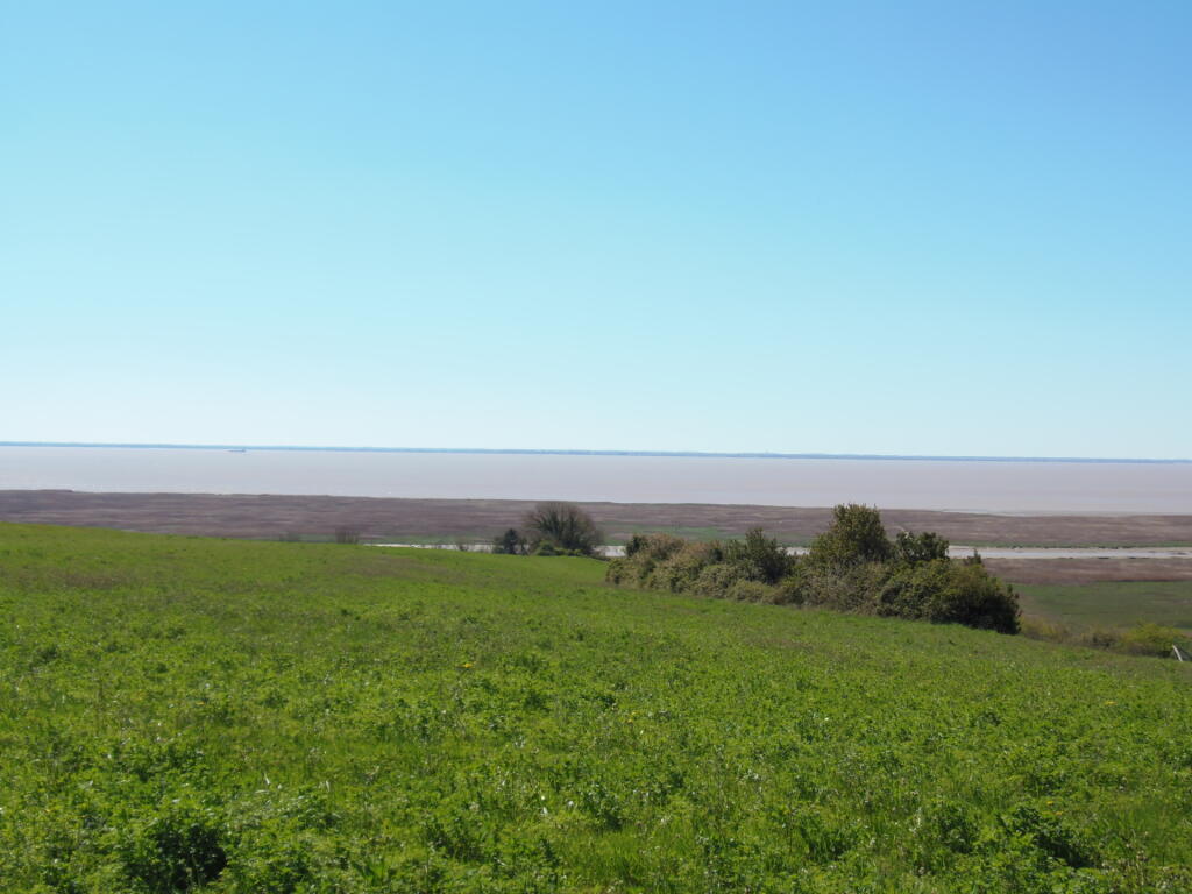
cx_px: 596
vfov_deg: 34.3
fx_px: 1446
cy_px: 447
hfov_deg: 44.8
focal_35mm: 42
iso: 64
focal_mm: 7.8
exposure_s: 1/500
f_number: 3.6
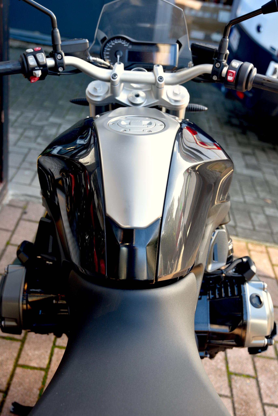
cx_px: 139
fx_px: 509
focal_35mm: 44
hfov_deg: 30.5
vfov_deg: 44.5
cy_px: 208
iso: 200
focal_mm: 44
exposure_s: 1/80
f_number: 4.5
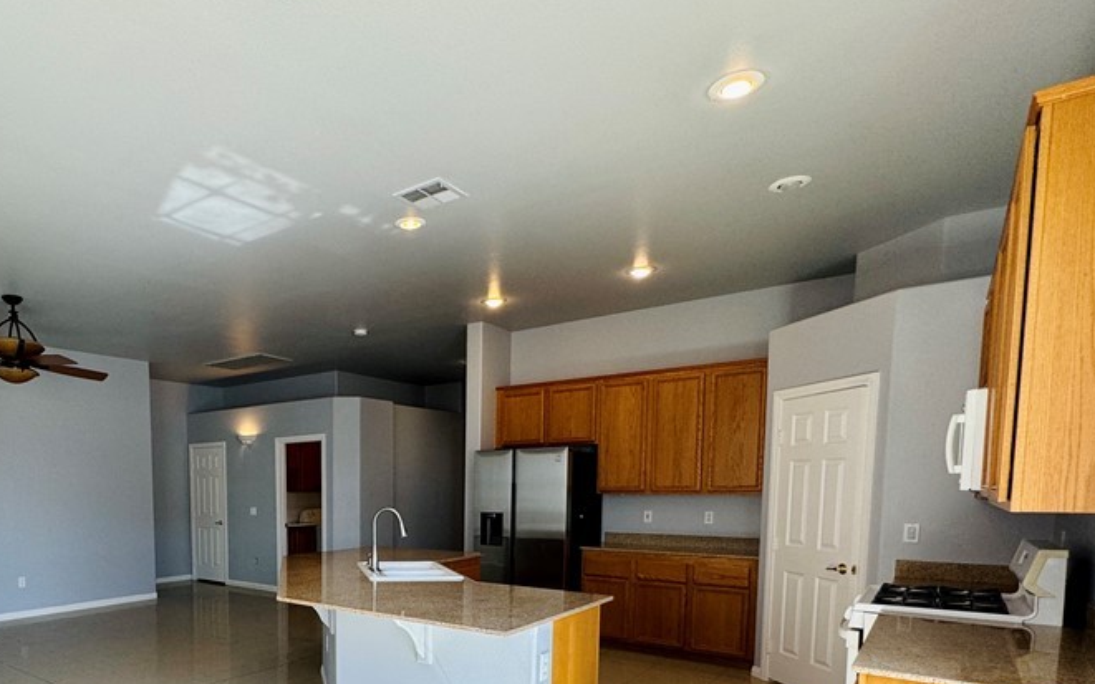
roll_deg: +0.3
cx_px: 321
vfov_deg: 49.9
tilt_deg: -5.4
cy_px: 545
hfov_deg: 73.5
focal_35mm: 23
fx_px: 686
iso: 125
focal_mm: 2.22
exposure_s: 1/120
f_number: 2.2
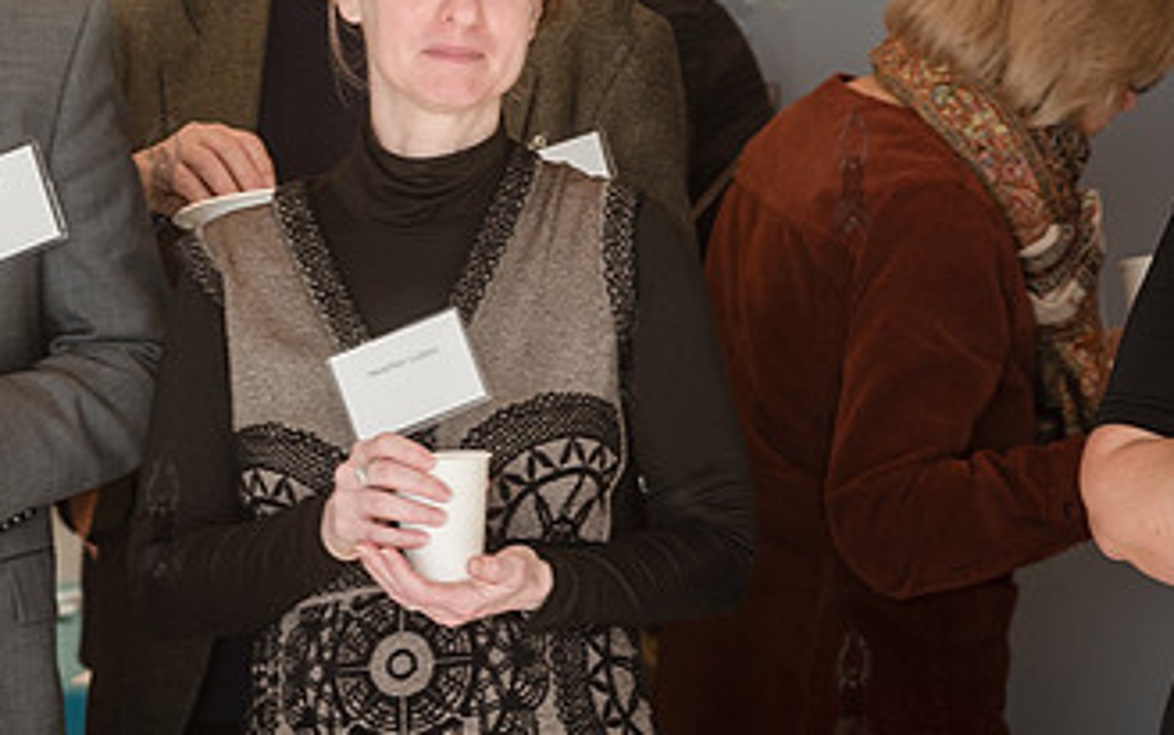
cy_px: 259
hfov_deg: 7.3
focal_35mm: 288
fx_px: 9219
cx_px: 354
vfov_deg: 4.6
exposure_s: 1/100
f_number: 5.6
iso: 500
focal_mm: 135
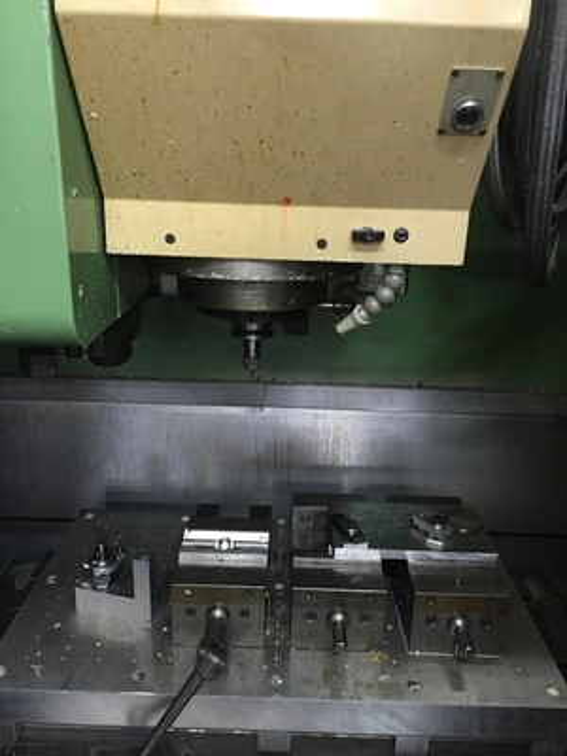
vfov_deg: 61.7
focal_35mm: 29
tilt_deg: -16.0
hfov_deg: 48.2
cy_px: 378
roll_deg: -1.5
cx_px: 284
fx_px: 633
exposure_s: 1/20
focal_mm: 4.15
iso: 250
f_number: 2.2
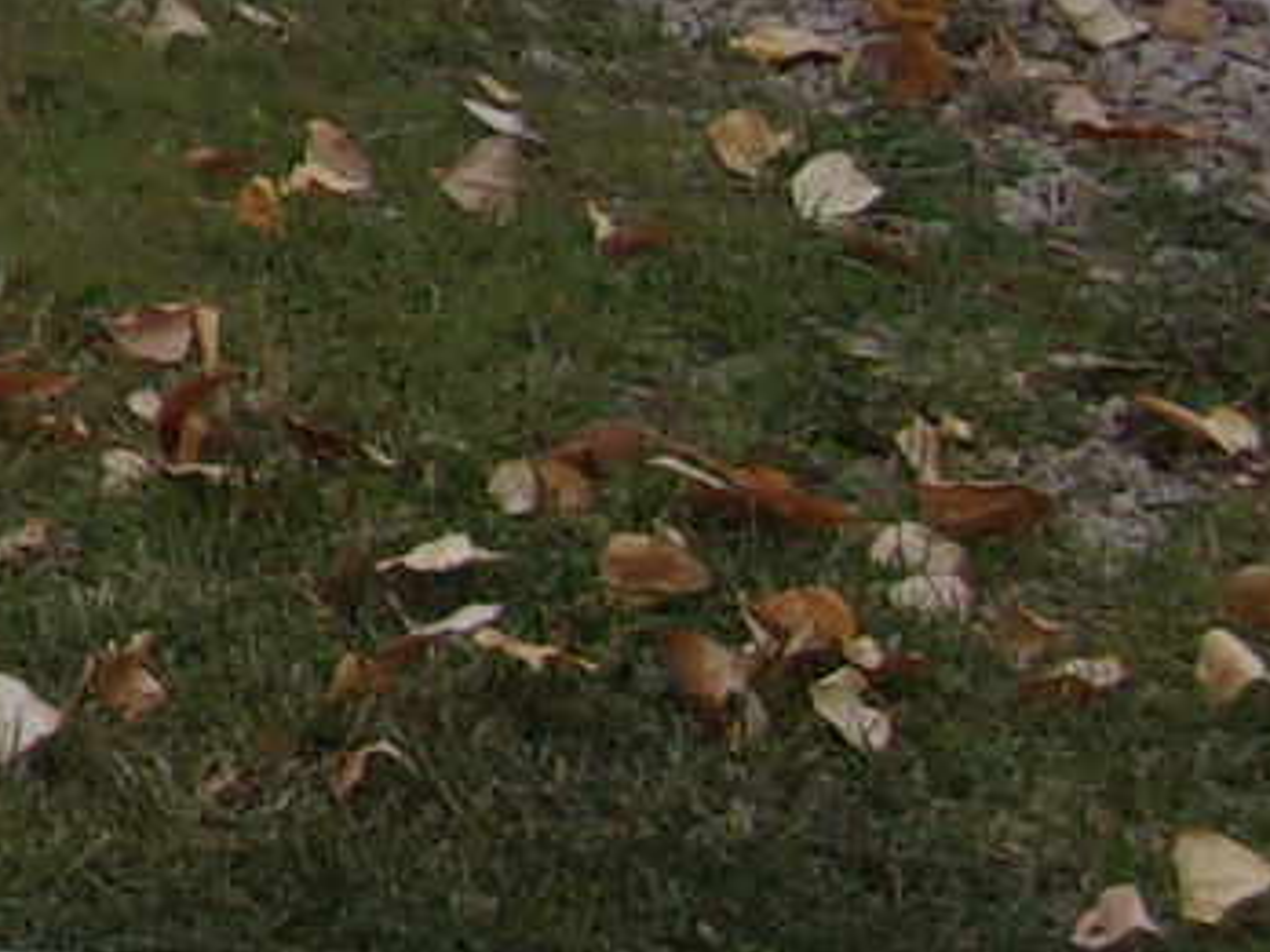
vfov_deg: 8.6
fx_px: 6054
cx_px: -2135
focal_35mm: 165
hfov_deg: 9.9
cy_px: -883
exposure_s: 1/160
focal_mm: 5.1
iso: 80
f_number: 3.9
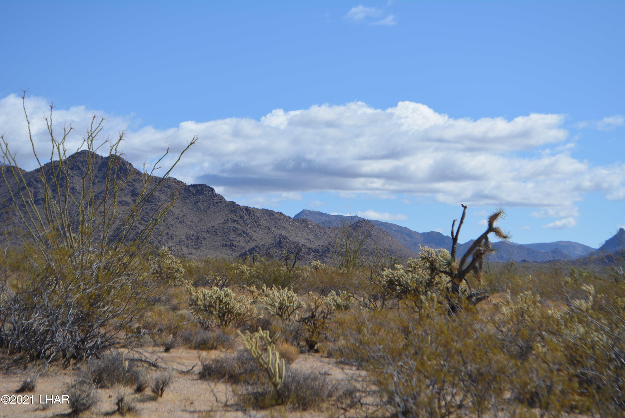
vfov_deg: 16.6
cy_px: 209
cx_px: 312
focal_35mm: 82
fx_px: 1433
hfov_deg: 24.6
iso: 400
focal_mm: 55
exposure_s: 1/2000
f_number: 7.1
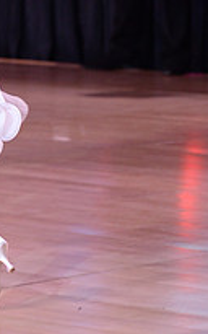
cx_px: -58
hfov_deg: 2.9
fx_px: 4048
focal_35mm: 446
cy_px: -88
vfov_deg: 4.7
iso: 2000
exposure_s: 1/250
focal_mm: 155
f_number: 5
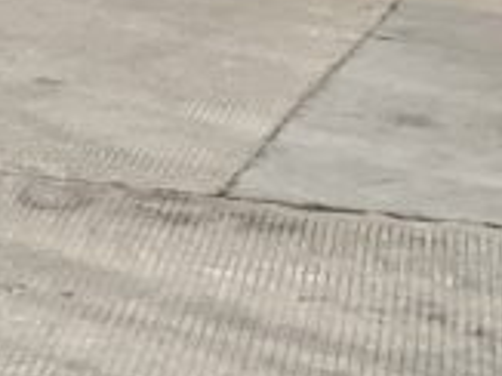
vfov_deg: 8.1
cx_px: -678
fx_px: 2637
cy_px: 49
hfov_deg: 9.7
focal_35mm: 182
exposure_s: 1/1168
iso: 16
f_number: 1.8
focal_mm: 3
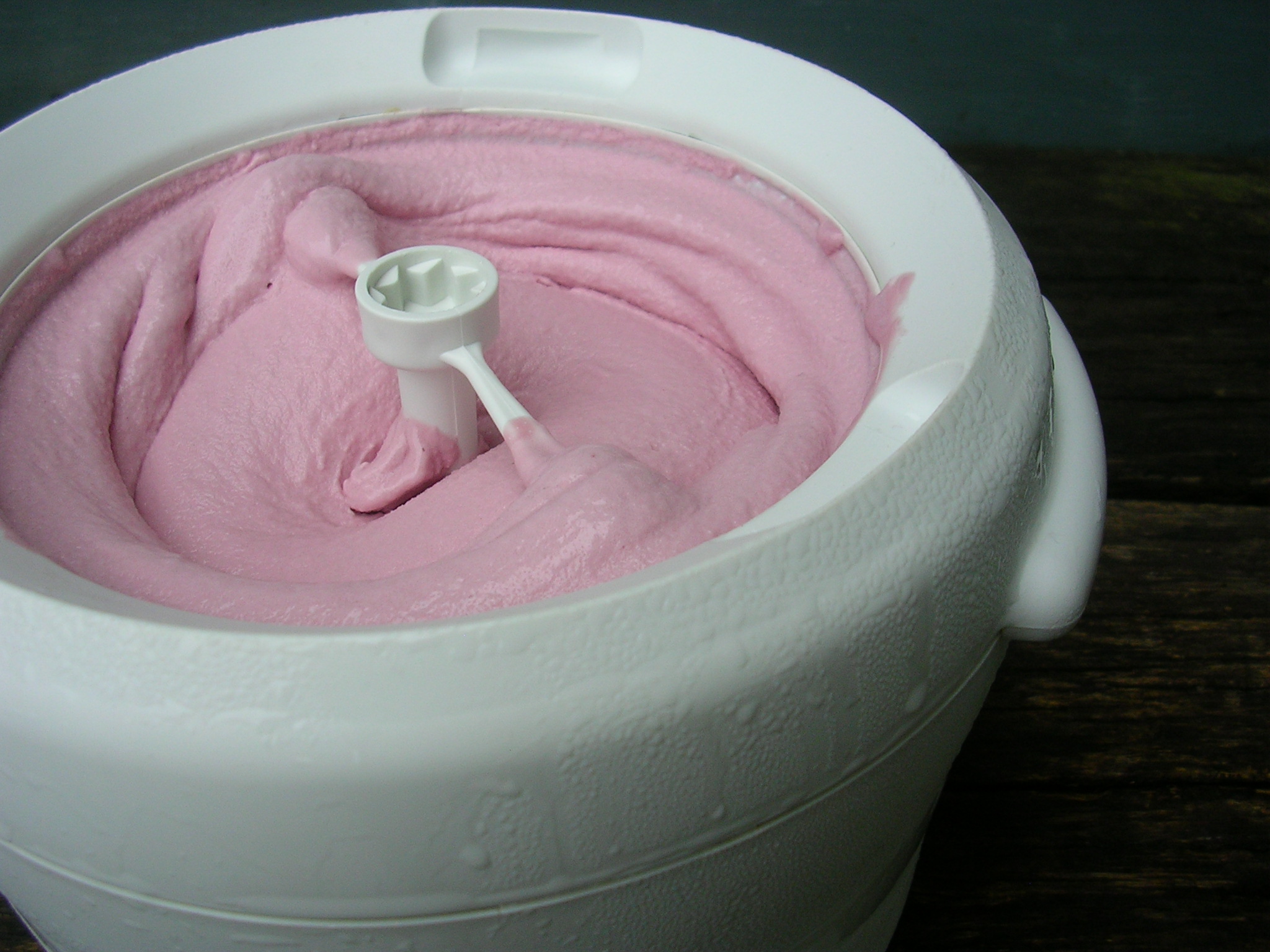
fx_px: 1394
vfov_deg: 37.7
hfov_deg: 49.0
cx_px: 635
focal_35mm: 38
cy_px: 476
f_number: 2.8
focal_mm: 5.8
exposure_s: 1/79.1
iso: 50
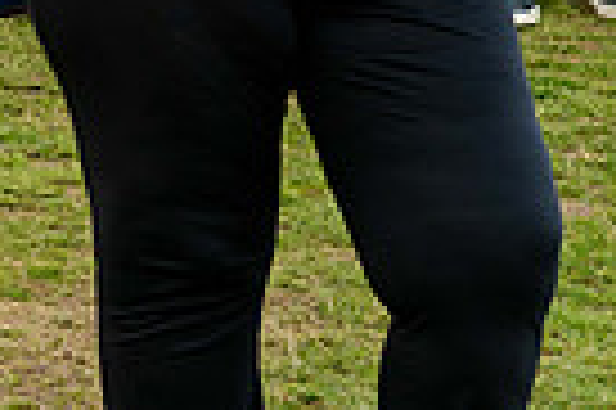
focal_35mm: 403
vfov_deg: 3.4
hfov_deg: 5.1
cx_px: -439
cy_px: -292
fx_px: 6888
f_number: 4
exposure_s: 1/500
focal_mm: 85
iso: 400
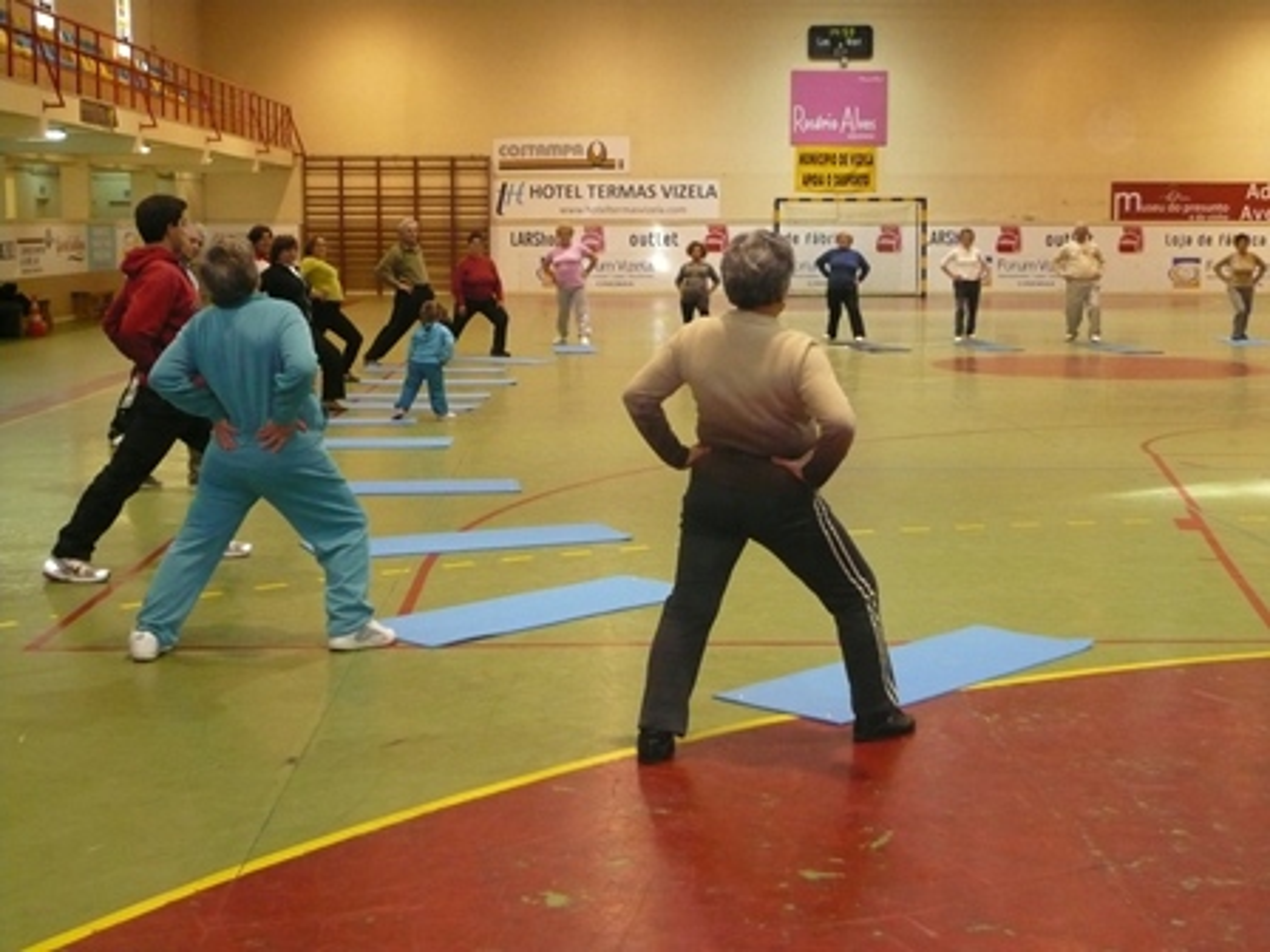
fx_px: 1981
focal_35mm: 54
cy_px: 476
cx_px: 635
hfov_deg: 35.5
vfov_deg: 27.0
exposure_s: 1/30
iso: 400
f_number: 3.8
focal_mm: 8.8
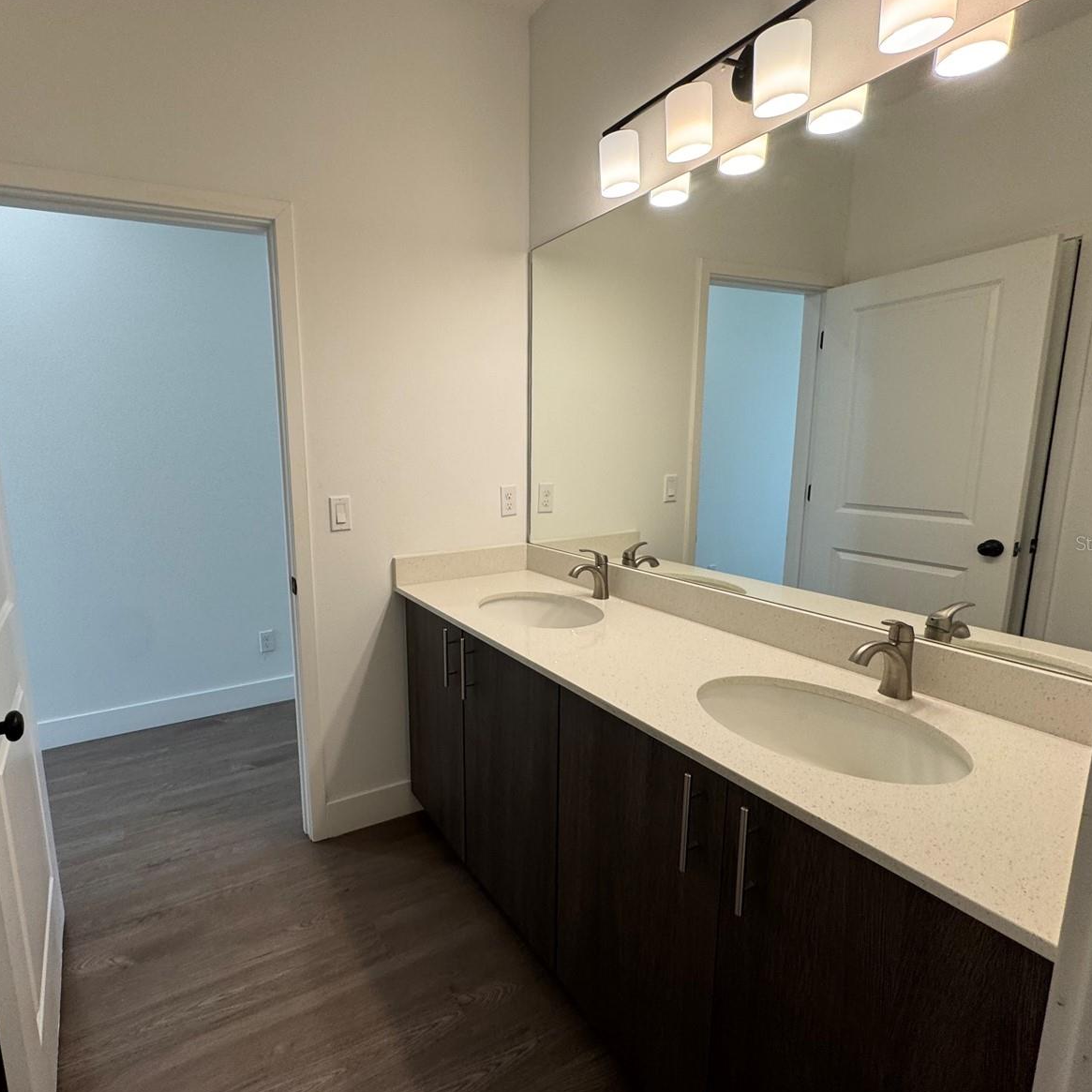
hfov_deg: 82.5
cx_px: 414
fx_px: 607
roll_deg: +2.2
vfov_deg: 84.0
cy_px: 543
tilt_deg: -9.1
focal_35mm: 17
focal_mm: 2.22
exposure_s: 1/120
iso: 80
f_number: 2.2
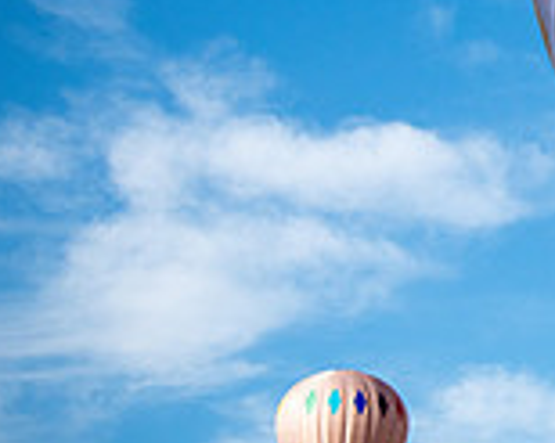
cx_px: 966
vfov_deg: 7.2
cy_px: 74
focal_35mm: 215
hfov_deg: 8.7
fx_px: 3529
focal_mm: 58
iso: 400
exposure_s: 1/5000
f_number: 4.5
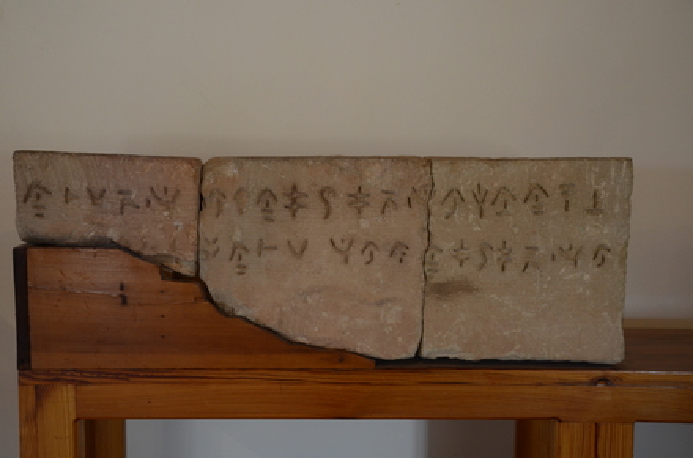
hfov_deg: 49.7
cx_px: 346
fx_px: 749
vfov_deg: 34.0
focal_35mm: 39
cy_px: 229
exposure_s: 1/60
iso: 800
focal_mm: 26
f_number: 3.8
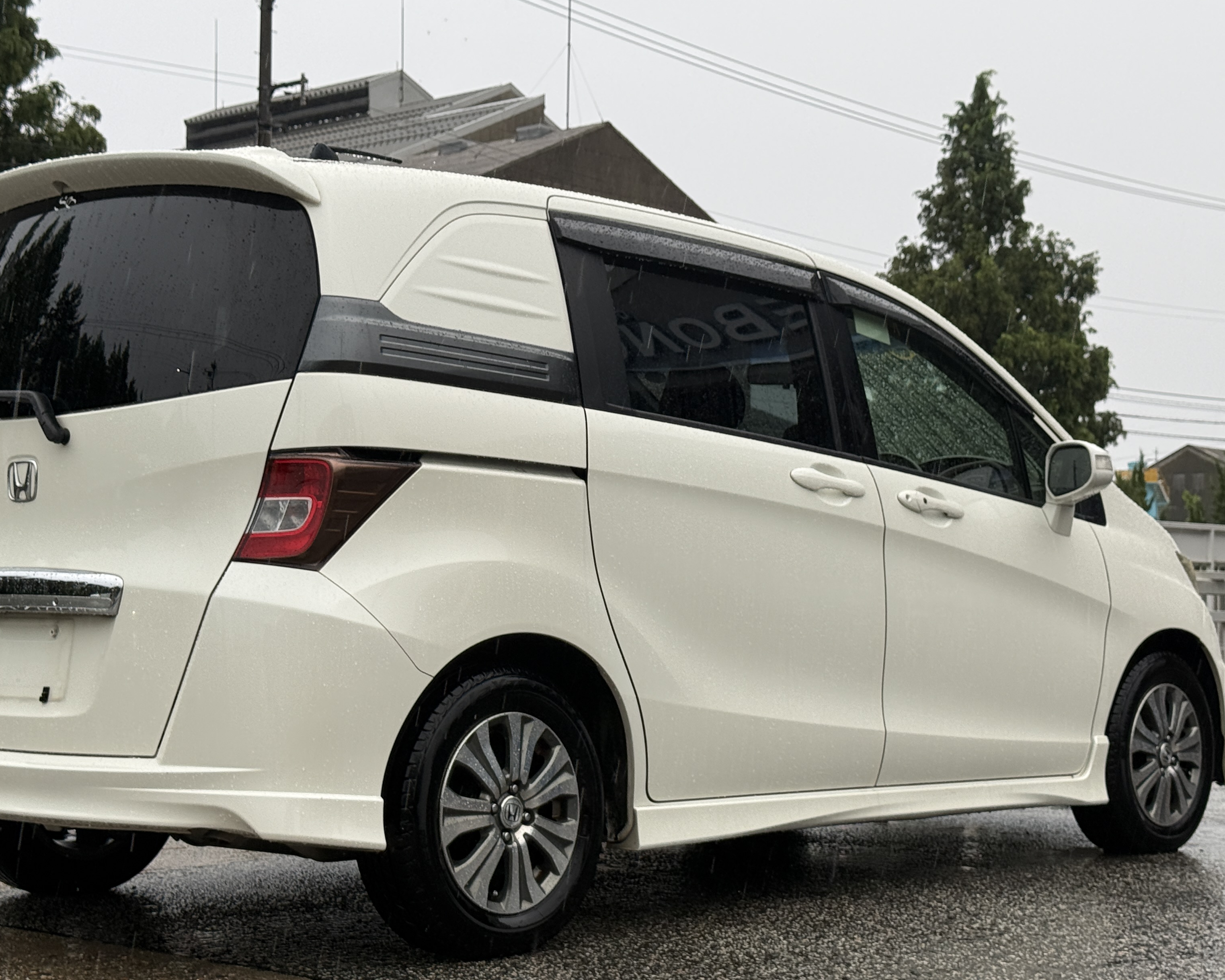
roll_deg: -0.8
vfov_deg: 24.6
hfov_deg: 30.5
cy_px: 528
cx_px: 569
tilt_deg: +2.0
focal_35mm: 62
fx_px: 2248
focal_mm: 6.76
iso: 64
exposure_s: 1/257
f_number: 1.78
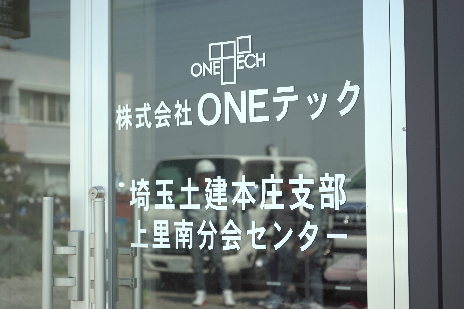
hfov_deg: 28.8
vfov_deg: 19.5
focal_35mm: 70
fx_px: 902
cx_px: 232
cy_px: 154
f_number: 6.3
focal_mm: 70
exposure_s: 1/400
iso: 100
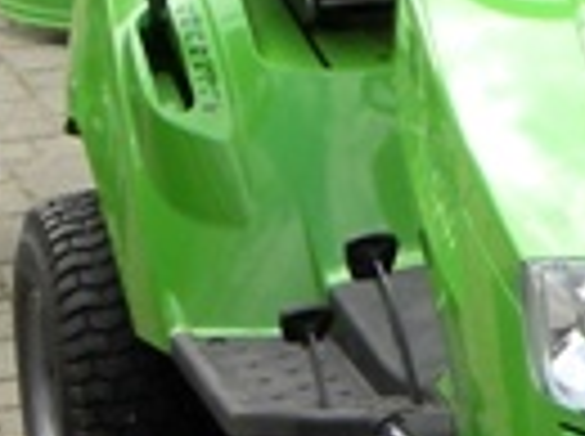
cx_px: 1296
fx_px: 4926
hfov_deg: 6.5
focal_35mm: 292
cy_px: 216
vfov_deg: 5.1
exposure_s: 1/224
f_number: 4.5
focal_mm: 6.6
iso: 64
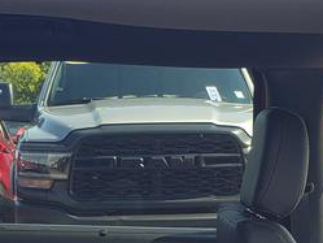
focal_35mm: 107
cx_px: 113
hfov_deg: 18.3
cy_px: 461
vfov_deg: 12.4
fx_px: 999
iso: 50
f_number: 2.4
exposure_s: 1/122
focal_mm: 4.3
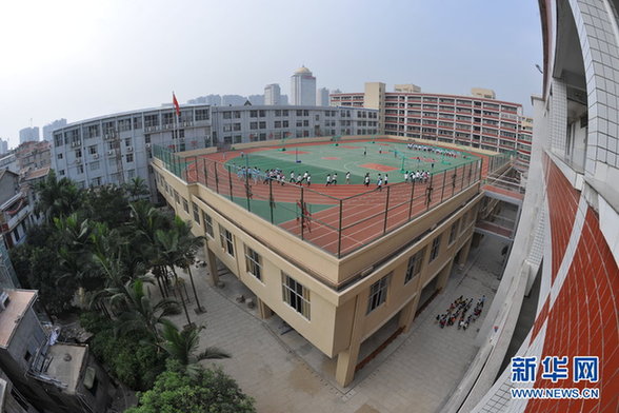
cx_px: 310
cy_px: 206
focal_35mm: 16
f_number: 9
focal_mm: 16
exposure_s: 1/200
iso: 100
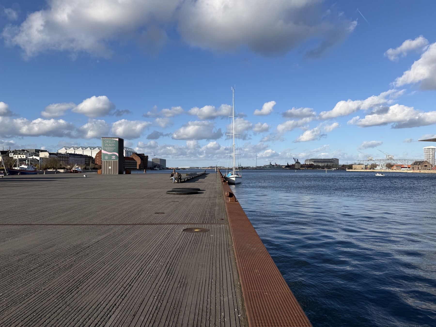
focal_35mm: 24
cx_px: 218
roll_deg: -0.3
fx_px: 302
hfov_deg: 71.6
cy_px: 164
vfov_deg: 56.8
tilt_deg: +1.4
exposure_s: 1/4673
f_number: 1.78
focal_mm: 6.76
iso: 80
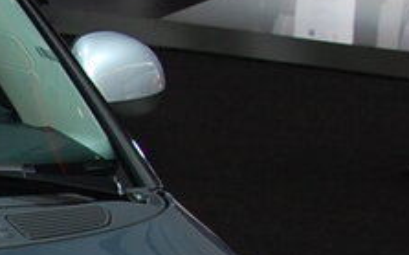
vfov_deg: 5.6
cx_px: -284
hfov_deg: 8.8
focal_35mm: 231
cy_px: 420
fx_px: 2569
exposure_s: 1/125
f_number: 5.6
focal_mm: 21
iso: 200
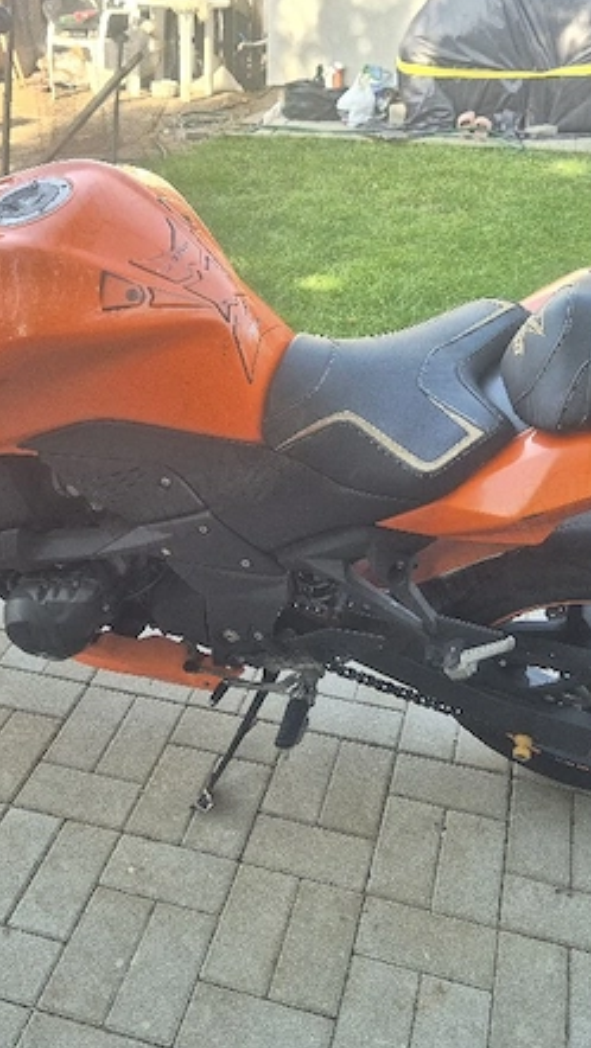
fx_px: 946
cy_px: 526
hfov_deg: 34.7
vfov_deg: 58.0
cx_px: 275
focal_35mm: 34
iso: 80
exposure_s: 1/182
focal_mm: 5.4
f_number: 1.8
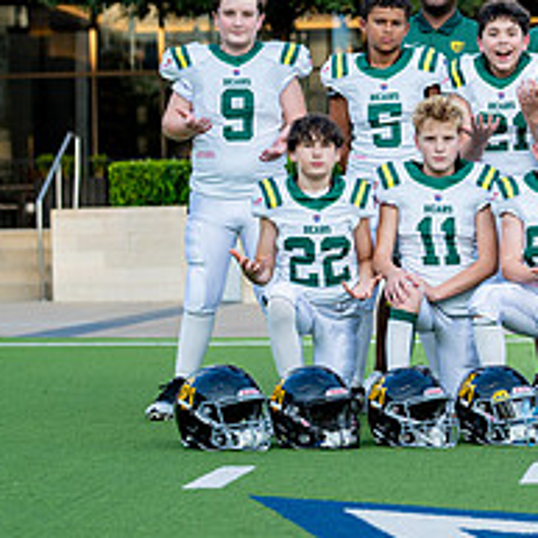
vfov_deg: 11.3
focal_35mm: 154
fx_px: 2708
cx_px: 826
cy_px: 178
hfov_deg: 10.9
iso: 160
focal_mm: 50
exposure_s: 1/800
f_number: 2
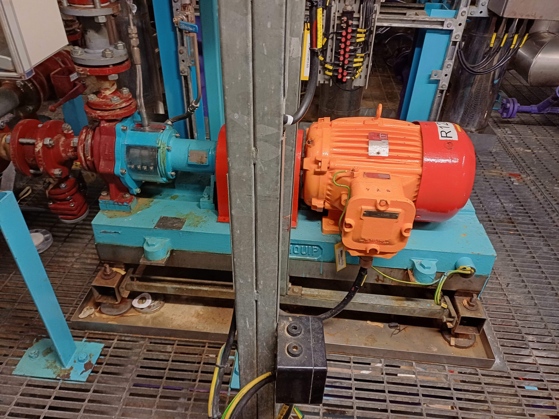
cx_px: 280
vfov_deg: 54.9
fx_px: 404
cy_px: 210
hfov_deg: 69.4
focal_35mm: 25
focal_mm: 4.65
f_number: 1.8
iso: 500
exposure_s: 1/25
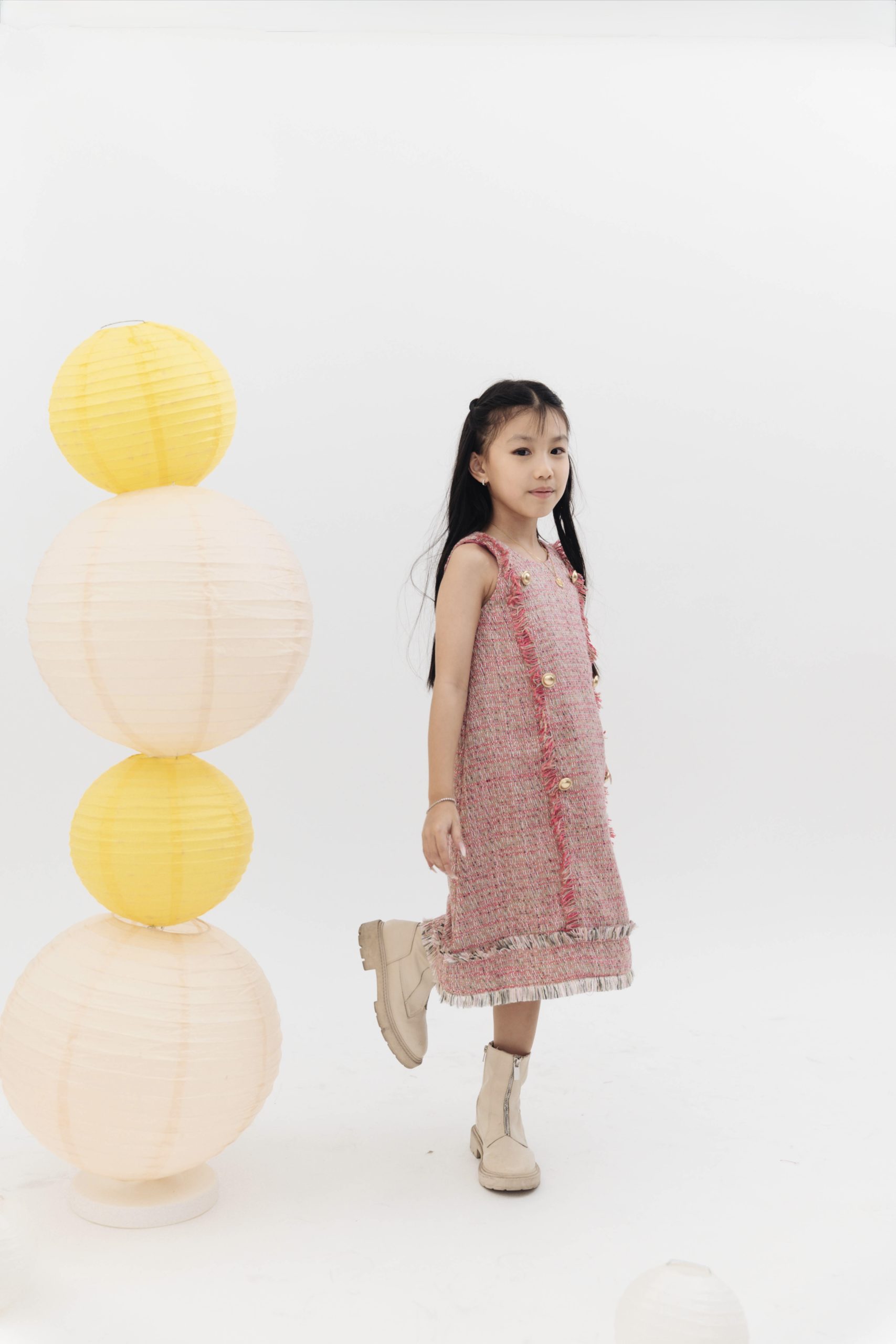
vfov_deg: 47.4
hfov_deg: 32.6
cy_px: 672
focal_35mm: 41
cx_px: 448
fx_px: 1530
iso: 800
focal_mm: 41
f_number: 2.8
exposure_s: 1/125
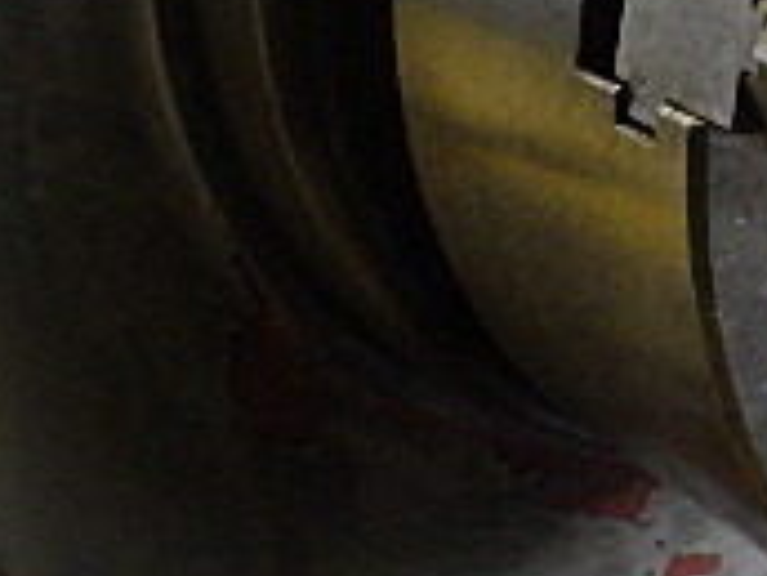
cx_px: 972
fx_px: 2304
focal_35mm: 104
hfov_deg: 17.8
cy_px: -31
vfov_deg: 14.0
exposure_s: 1/45
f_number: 3.5
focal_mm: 5
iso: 800
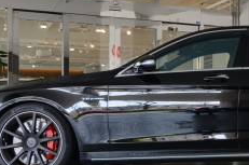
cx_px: 222
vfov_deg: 21.8
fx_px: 428
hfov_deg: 31.0
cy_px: 106
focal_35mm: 62
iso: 100
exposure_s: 1/20
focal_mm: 18
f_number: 5
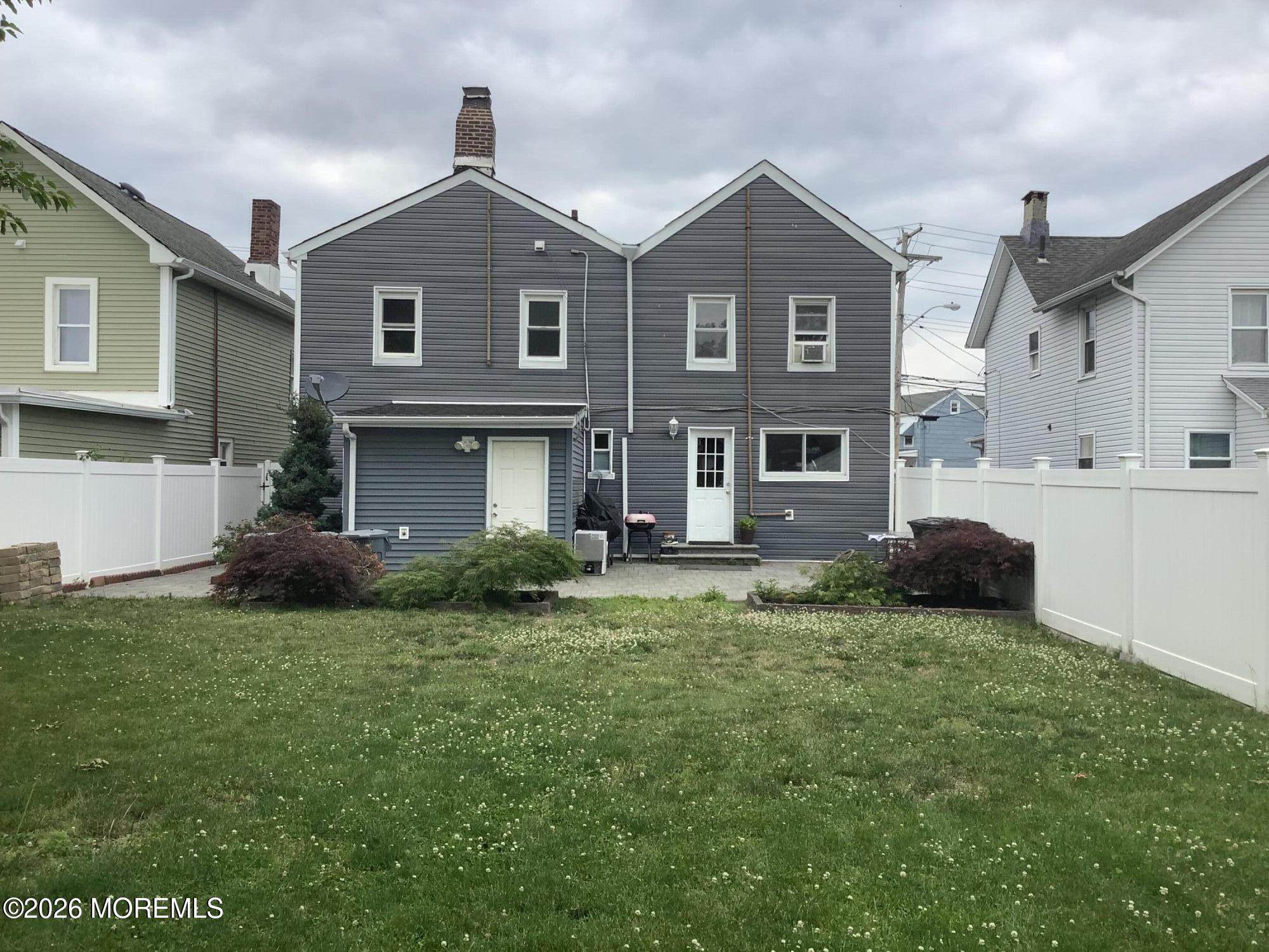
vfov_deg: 45.4
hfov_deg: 58.4
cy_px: 476
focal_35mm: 31
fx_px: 1136
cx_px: 634
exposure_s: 1/367
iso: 25
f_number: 2.4
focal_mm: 3.3
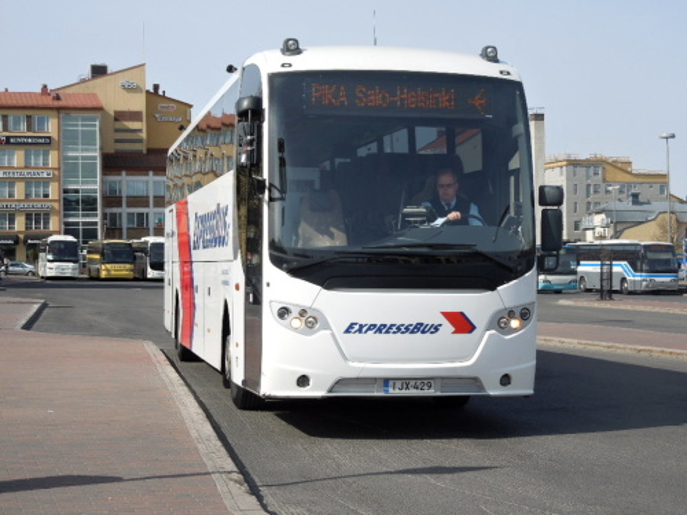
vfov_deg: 21.3
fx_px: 1369
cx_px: 344
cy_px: 258
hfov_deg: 28.2
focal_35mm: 69
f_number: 4.4
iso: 100
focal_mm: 12.5
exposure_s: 1/640
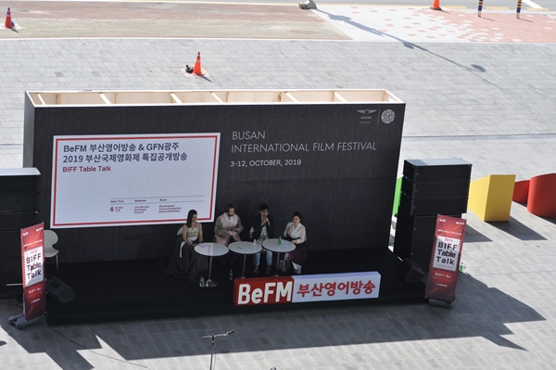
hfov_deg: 22.6
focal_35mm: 90
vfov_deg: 15.2
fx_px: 1389
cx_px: 278
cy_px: 185
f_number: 4.5
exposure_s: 1/800
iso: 200
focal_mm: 60
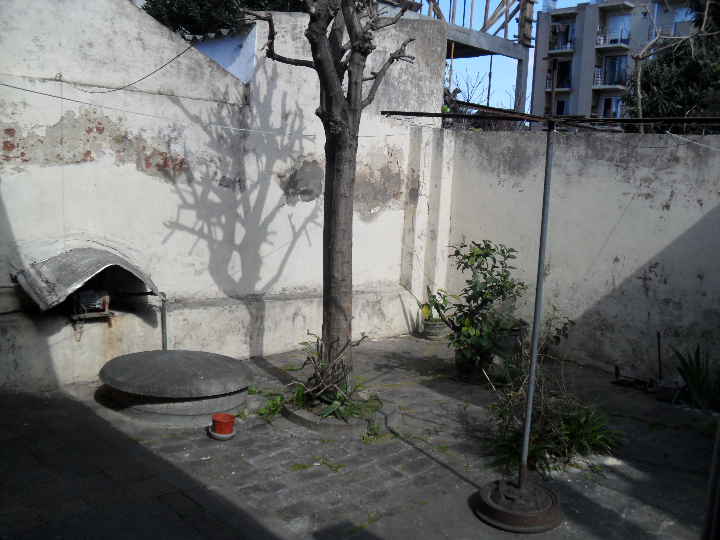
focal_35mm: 35
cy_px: 270
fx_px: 728
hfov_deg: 52.6
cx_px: 360
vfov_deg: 40.7
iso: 80
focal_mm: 6.3
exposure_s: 1/125
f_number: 7.6
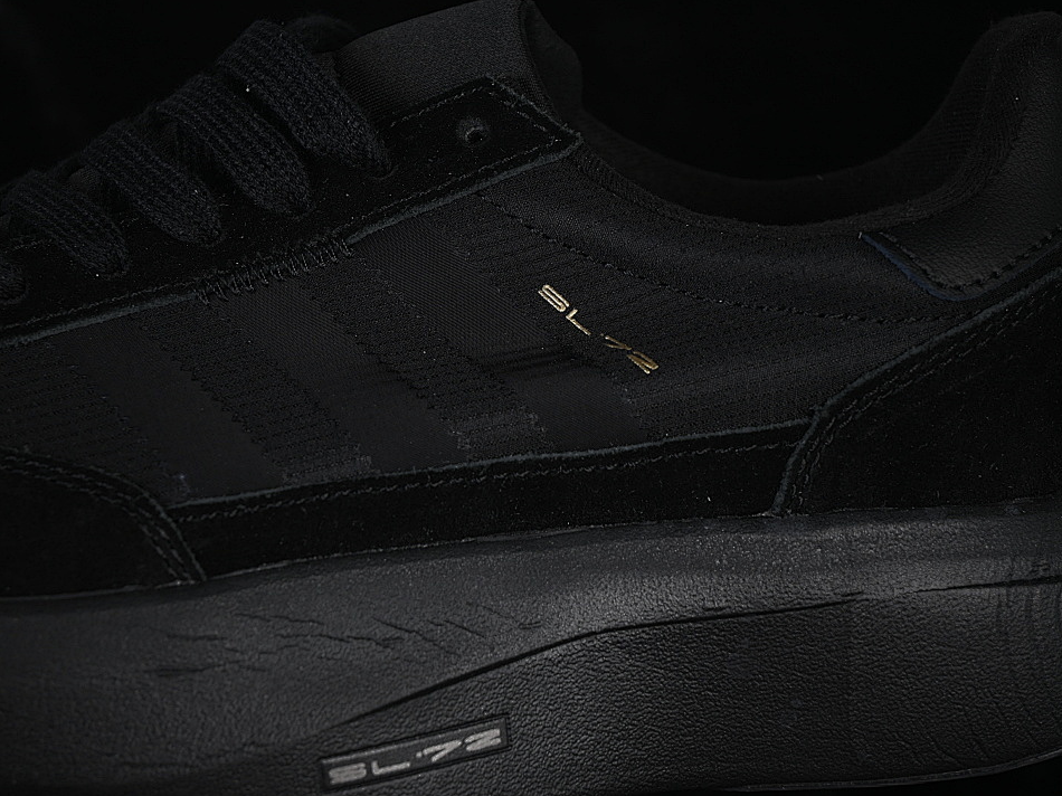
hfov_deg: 23.8
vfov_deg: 18.0
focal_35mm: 82
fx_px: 2515
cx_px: 477
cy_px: 398
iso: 160
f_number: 6.3
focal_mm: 50
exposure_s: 1/60
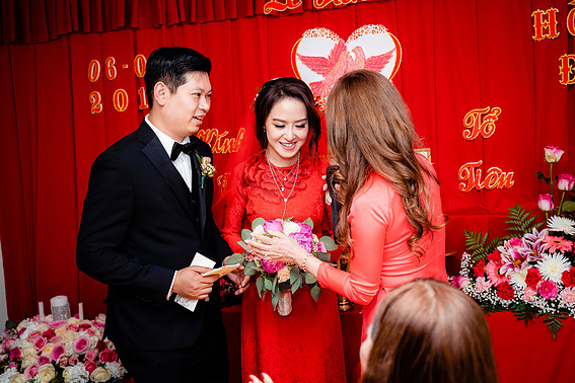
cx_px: 285
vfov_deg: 30.5
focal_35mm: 44
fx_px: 703
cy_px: 192
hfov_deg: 44.5
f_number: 4
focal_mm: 43
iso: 1250
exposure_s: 1/160
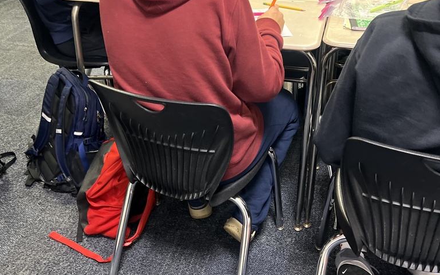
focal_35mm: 37
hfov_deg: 52.7
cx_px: 220
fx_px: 444
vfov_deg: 34.2
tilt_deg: -31.2
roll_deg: -0.6
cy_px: 99
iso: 320
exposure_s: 1/60
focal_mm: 5.7
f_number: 1.5
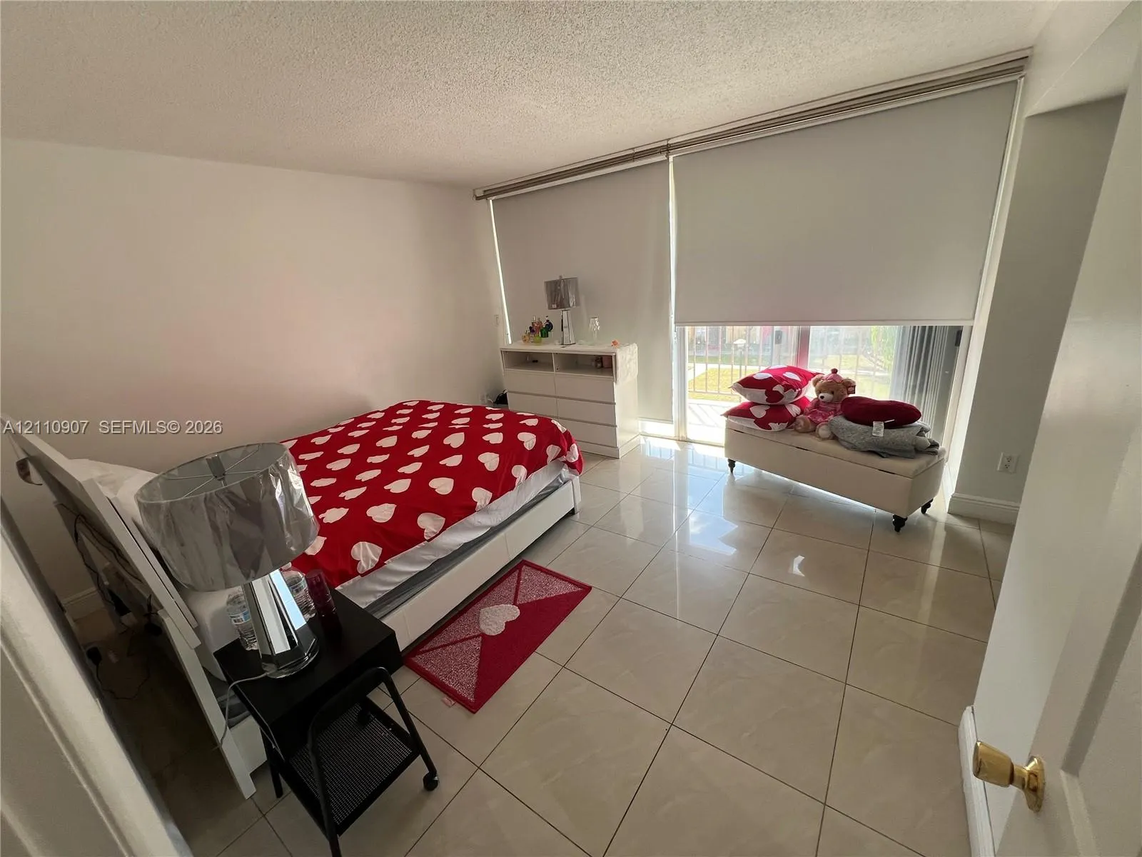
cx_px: 571
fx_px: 429
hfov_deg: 106.2
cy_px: 428
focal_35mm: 13
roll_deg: +4.7
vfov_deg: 89.9
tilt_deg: -19.4
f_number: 1.8
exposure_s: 1/99
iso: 32
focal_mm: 1.57
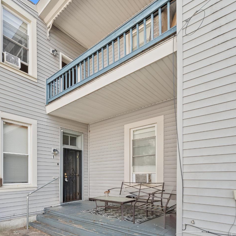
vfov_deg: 74.8
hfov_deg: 73.1
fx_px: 154
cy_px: 119
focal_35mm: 20
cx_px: 84
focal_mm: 10
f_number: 8
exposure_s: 1/400
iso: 400
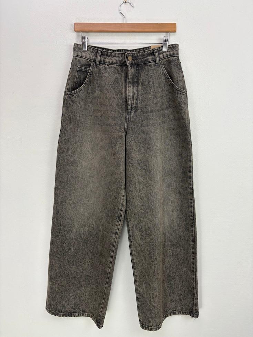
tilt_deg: -9.4
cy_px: 168
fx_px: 253
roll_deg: +0.2
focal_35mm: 26
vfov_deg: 67.3
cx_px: 126
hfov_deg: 53.1
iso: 64
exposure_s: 1/100
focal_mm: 5.96
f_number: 1.6
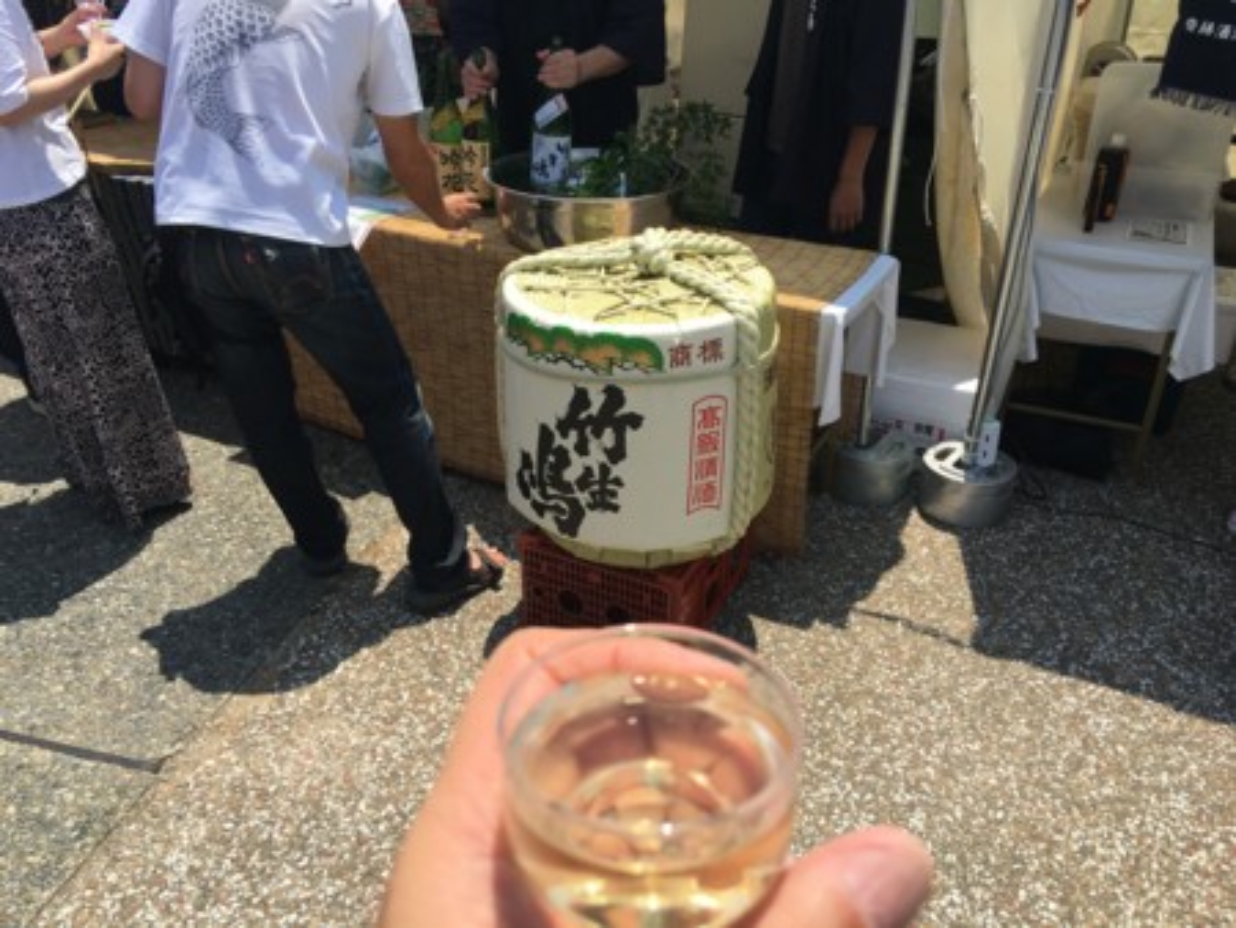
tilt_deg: -29.9
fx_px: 1036
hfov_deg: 61.6
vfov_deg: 48.3
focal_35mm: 29
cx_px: 618
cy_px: 464
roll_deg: +1.6
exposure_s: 1/1374
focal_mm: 4.15
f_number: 2.2
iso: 25
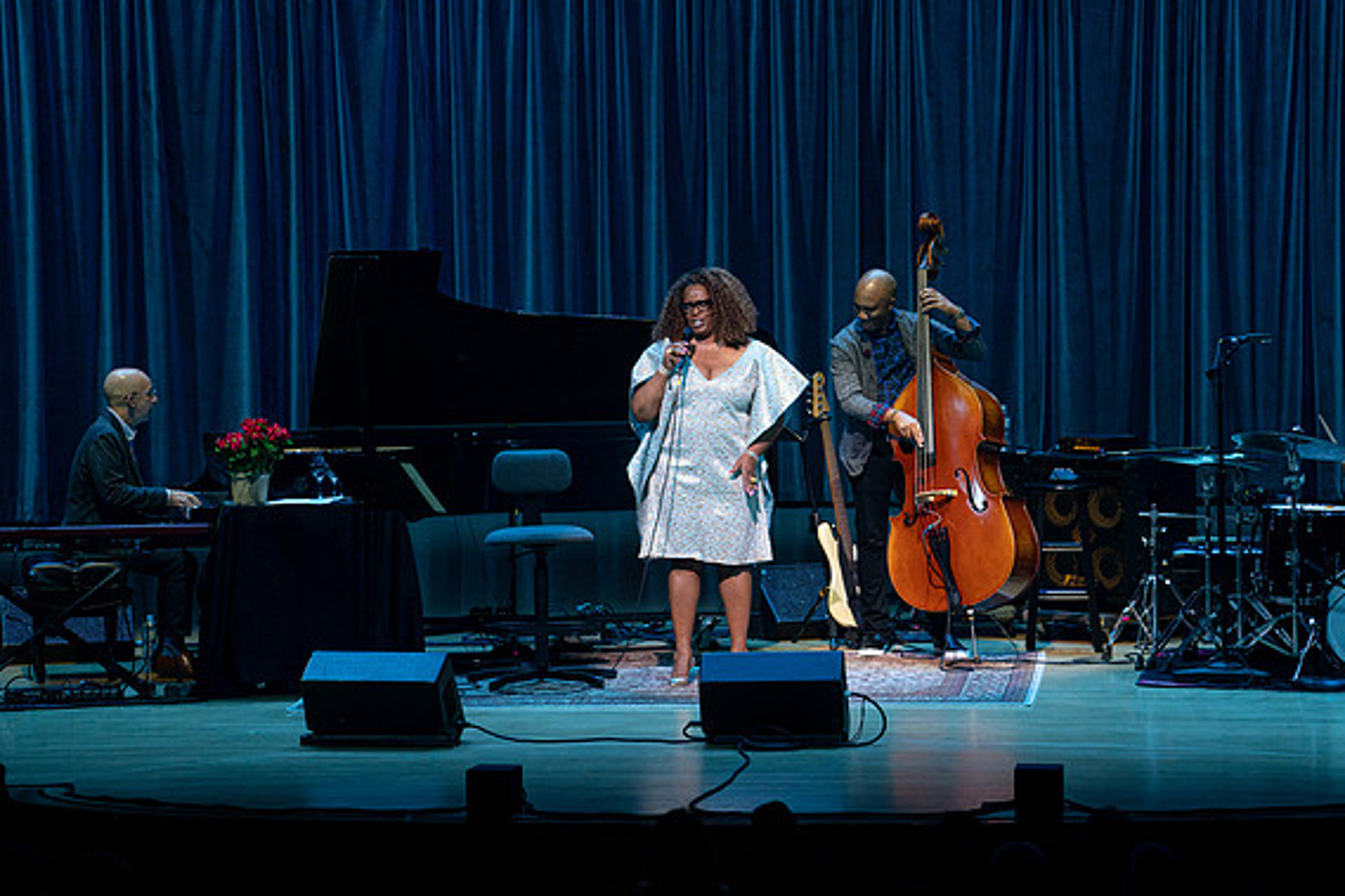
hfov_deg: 10.1
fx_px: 7619
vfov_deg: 6.7
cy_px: 448
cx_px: 667
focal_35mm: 204
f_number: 6.3
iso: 2500
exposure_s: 1/250
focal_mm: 200
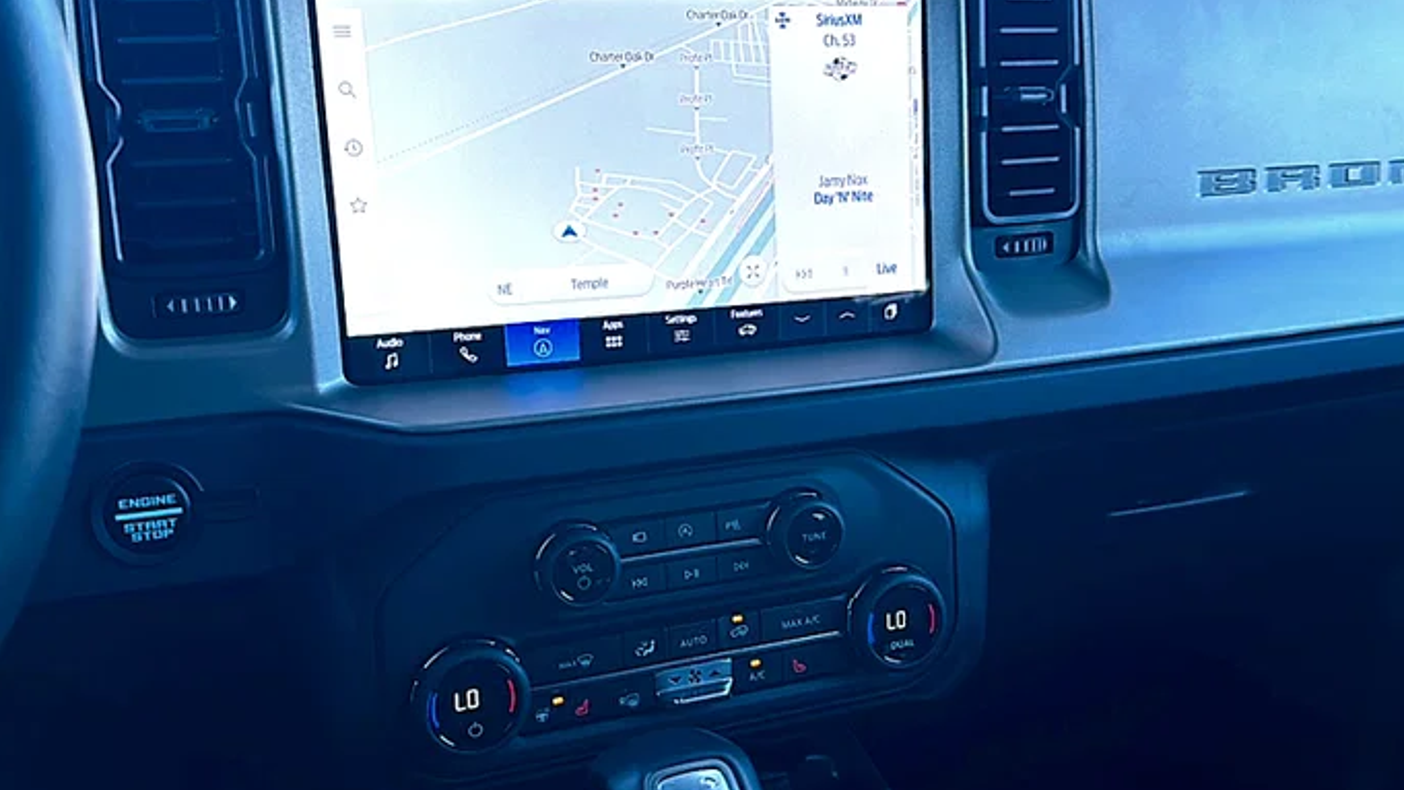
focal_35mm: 28
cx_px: 703
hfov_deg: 67.9
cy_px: 372
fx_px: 1042
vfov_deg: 41.5
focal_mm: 6.86
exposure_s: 1/143
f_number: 1.78
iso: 64
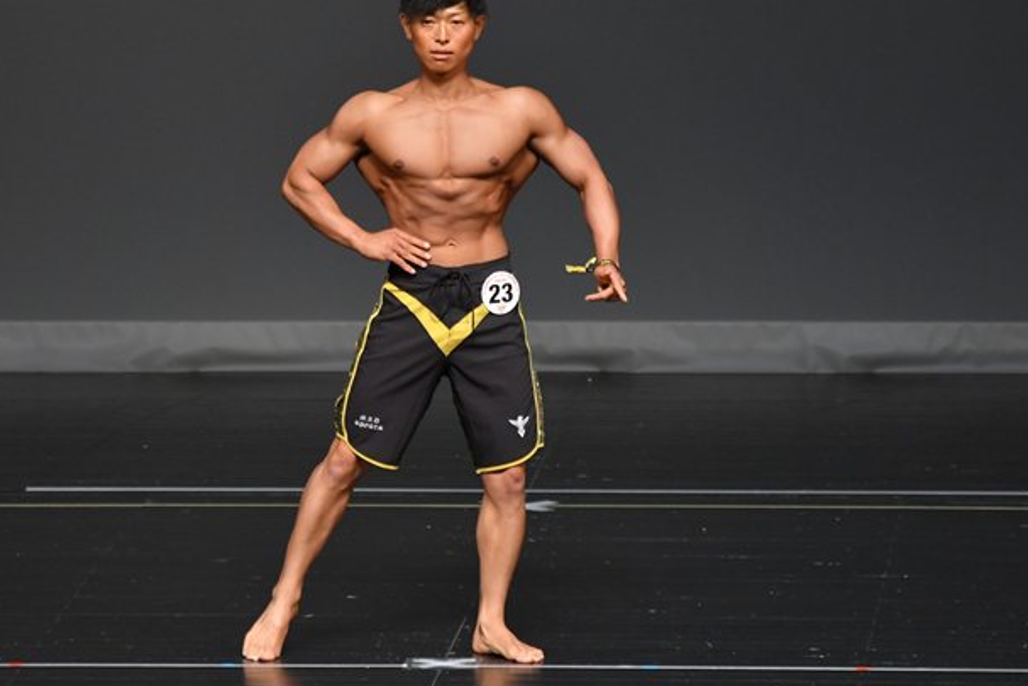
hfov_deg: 5.1
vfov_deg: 3.4
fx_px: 11481
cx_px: 484
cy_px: 317
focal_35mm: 402
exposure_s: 1/400
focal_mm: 210
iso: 2000
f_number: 5.6
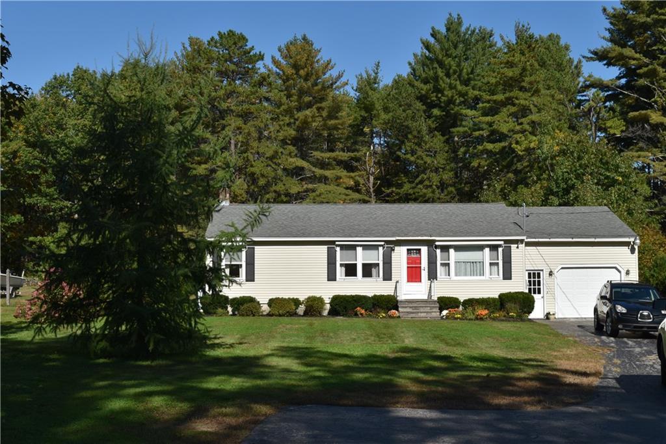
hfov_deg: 42.3
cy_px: 222
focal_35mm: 46
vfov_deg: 28.9
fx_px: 860
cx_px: 333
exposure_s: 1/200
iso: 100
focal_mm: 31
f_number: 14
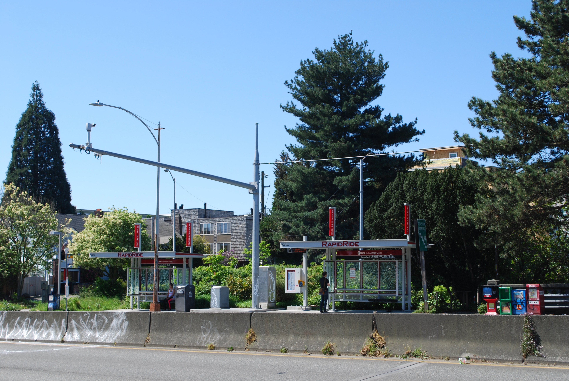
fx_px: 807
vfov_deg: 26.6
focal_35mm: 51
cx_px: 284
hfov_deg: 38.8
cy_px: 190
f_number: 6.3
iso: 100
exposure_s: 1/160
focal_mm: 34
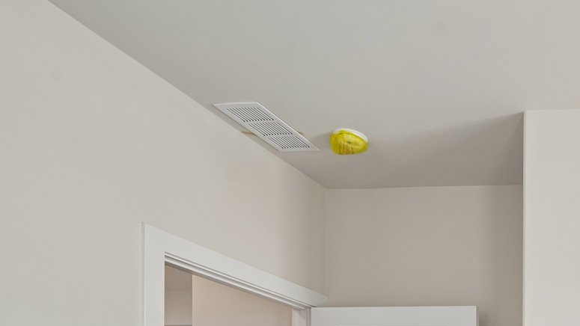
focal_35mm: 36
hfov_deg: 39.8
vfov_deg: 26.9
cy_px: 439
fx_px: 554
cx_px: 695
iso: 400
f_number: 8
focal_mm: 13
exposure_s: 1/30
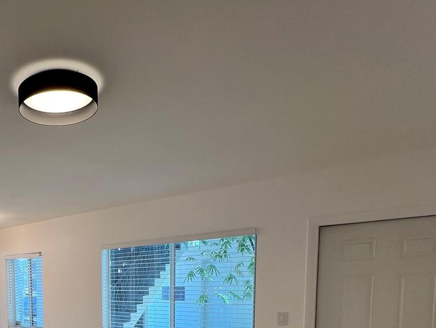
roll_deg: +1.8
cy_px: 314
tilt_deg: -5.1
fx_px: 340
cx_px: 59
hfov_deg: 57.8
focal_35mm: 27
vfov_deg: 45.0
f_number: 1.8
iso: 40
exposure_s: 1/120
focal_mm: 1.57
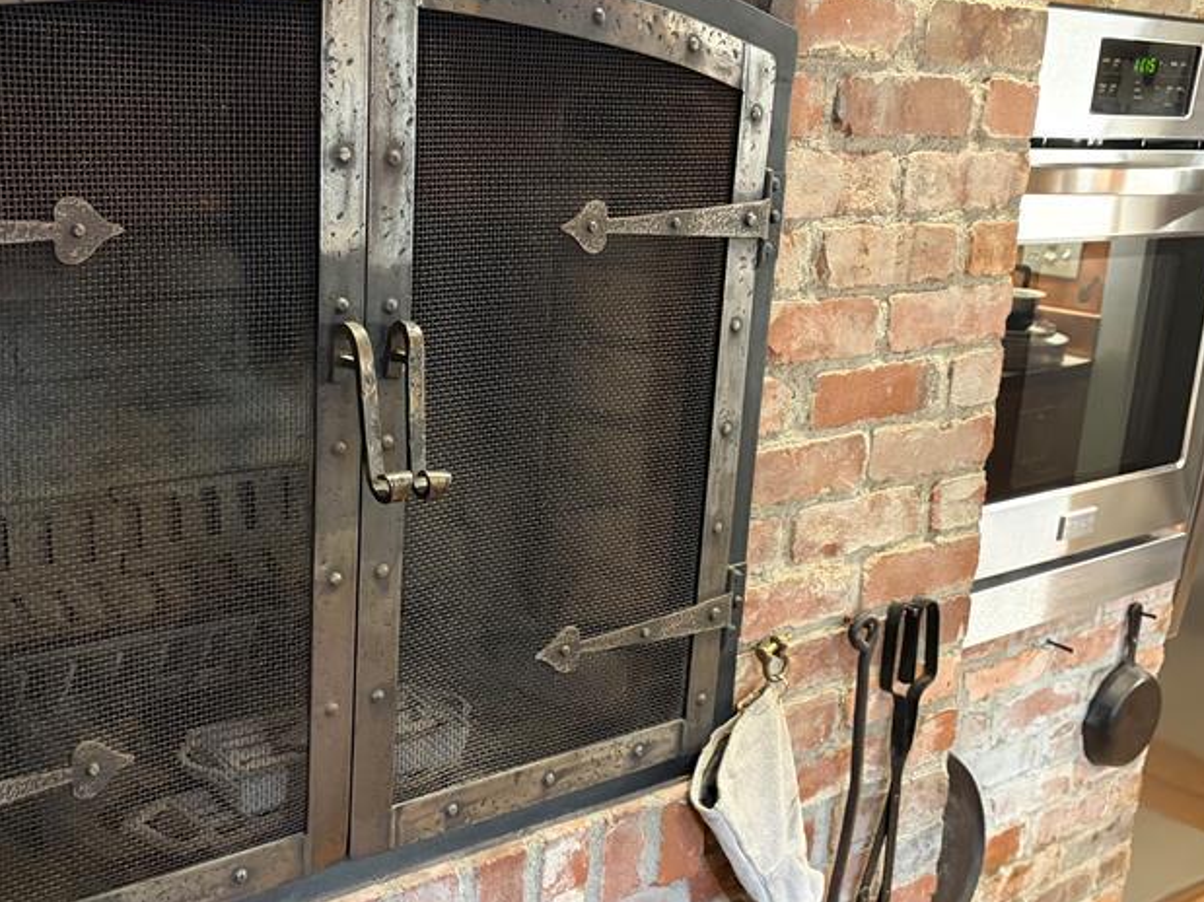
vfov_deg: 33.6
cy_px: 502
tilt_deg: -14.2
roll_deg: -2.1
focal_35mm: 43
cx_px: 512
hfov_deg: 43.7
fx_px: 1495
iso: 500
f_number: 1.6
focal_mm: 5.96
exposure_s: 1/40
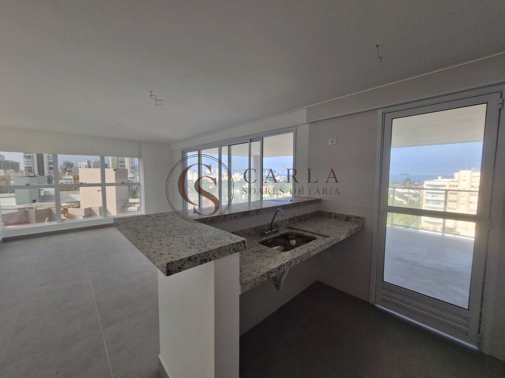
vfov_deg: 89.9
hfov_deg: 106.2
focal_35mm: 13
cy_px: 189
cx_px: 252
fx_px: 190
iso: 50
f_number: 2.2
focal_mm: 1.74
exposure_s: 1/376
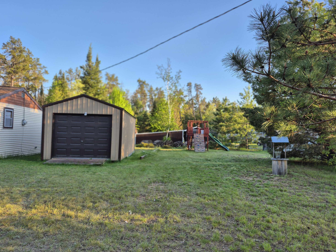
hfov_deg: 71.6
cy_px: 128
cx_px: 168
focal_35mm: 24
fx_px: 233
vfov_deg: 56.8
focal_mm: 5.4
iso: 25
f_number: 1.8
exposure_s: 1/384
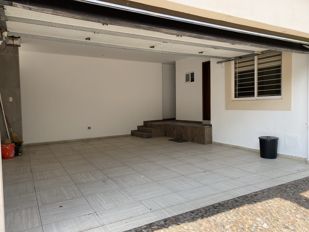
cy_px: 116
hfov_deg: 67.3
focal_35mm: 26
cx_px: 154
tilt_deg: -2.1
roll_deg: +0.5
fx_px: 232
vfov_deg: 53.1
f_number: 1.8
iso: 32
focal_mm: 4.25
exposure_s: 1/529
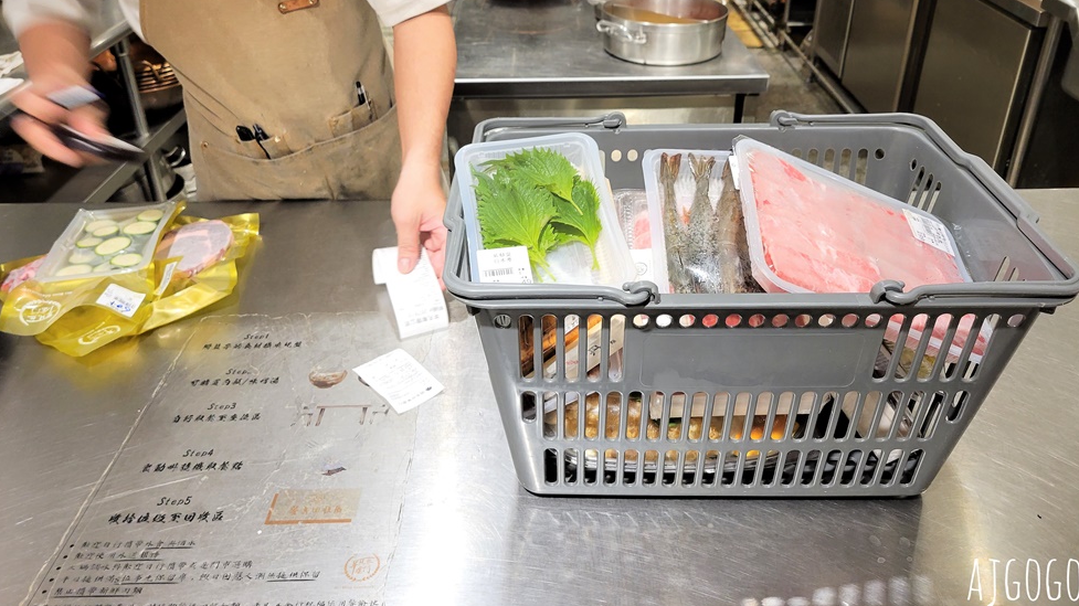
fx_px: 830
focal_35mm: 29
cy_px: 204
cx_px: 541
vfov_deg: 39.7
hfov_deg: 66.1
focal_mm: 5.4
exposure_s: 1/39
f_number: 1.8
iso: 200
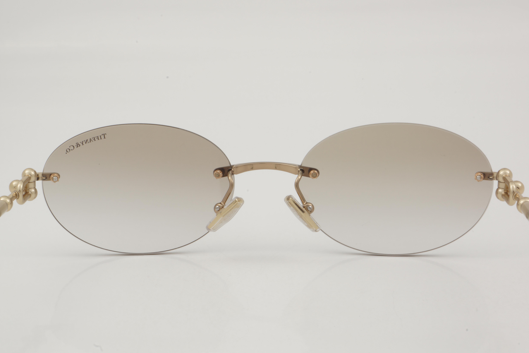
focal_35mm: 82
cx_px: 264
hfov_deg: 24.6
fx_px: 1212
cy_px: 176
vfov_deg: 16.6
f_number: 32
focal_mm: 55
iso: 100
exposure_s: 1/3
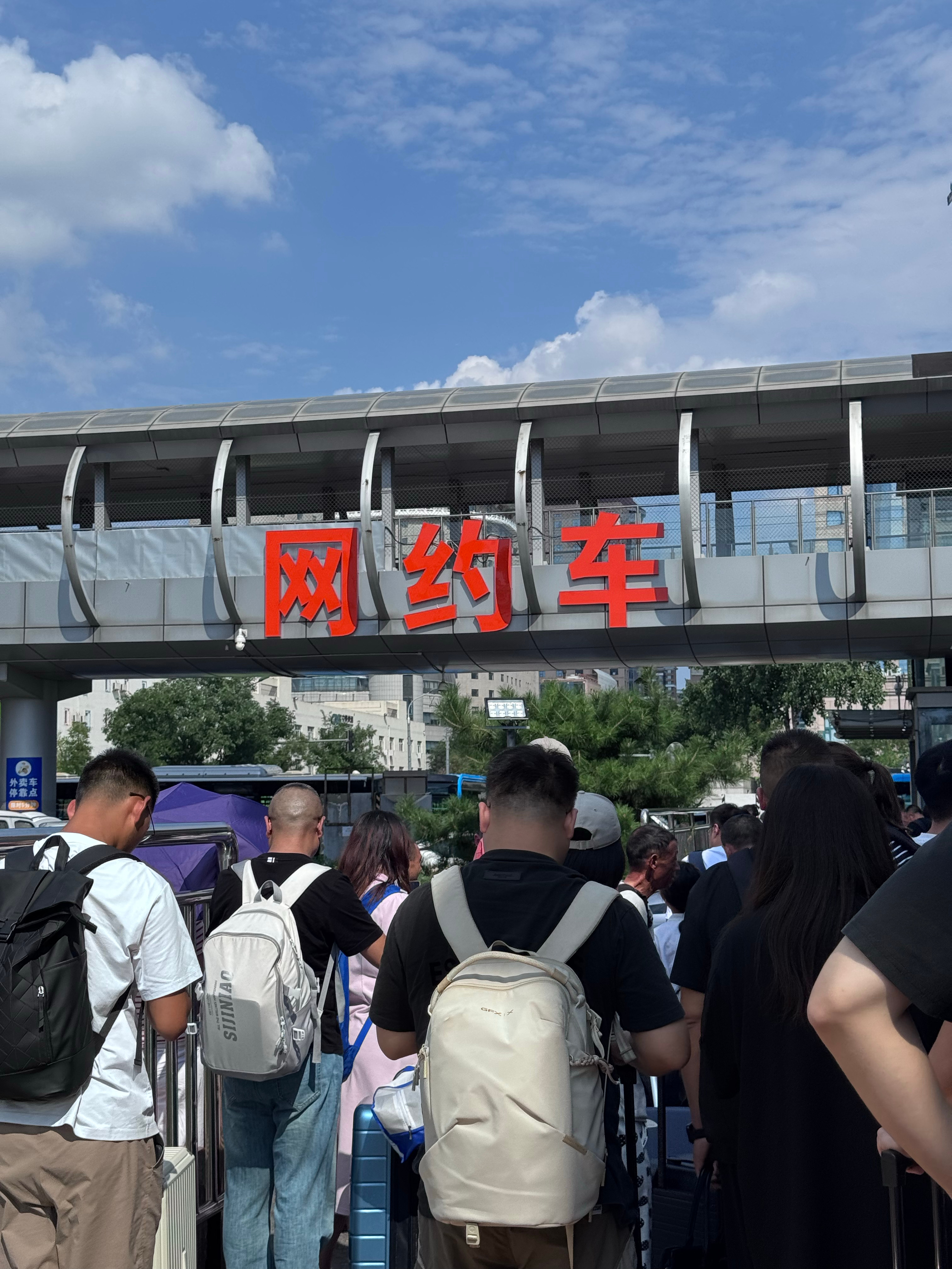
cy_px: 634
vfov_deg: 39.7
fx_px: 1760
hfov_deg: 30.3
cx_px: 476
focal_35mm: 48
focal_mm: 6.76
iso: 64
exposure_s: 1/6410
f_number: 1.78
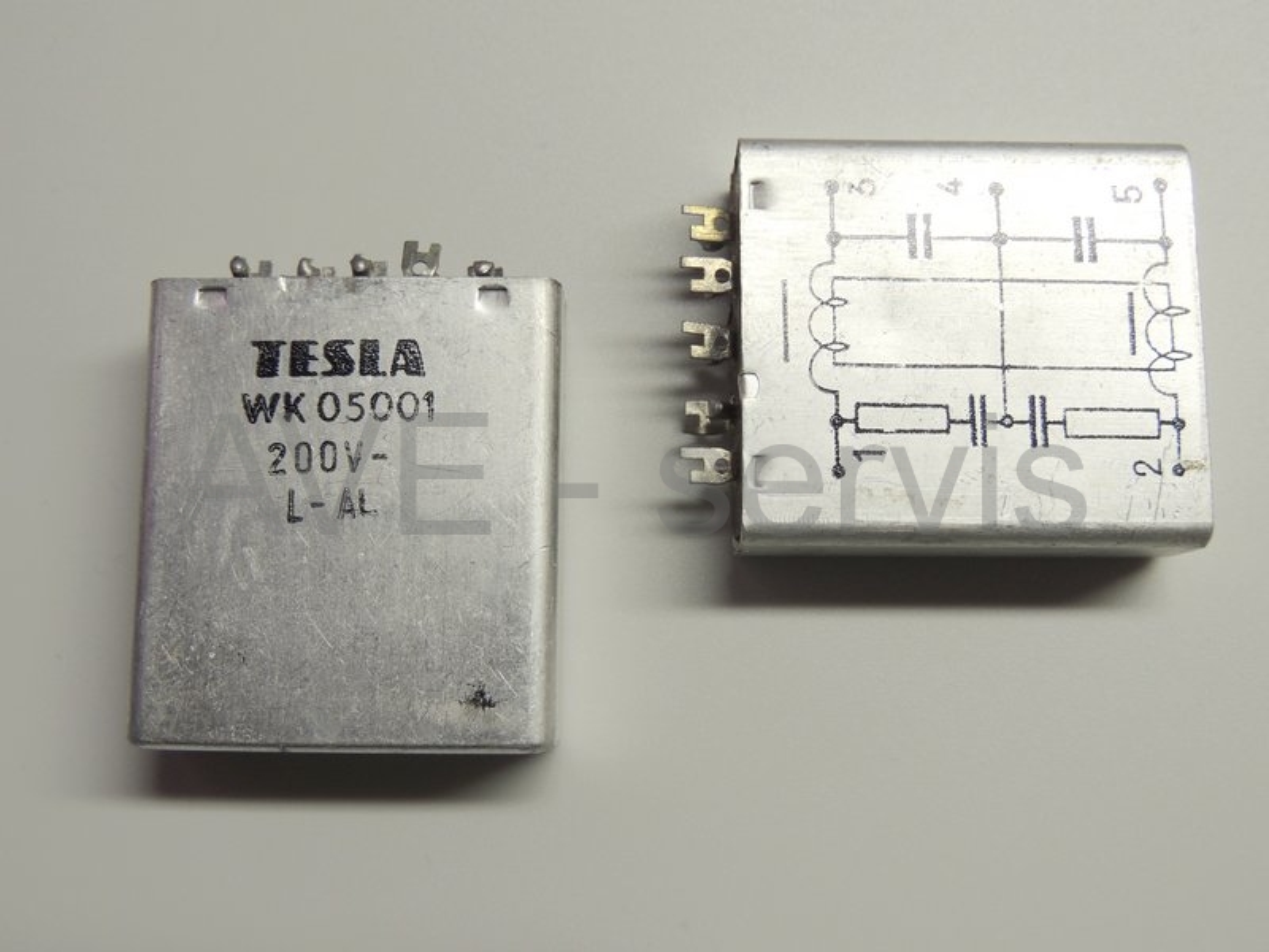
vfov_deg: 40.7
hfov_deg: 52.6
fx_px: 1283
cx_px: 634
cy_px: 476
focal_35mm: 35
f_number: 3.3
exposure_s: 1/50
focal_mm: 6.2
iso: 110
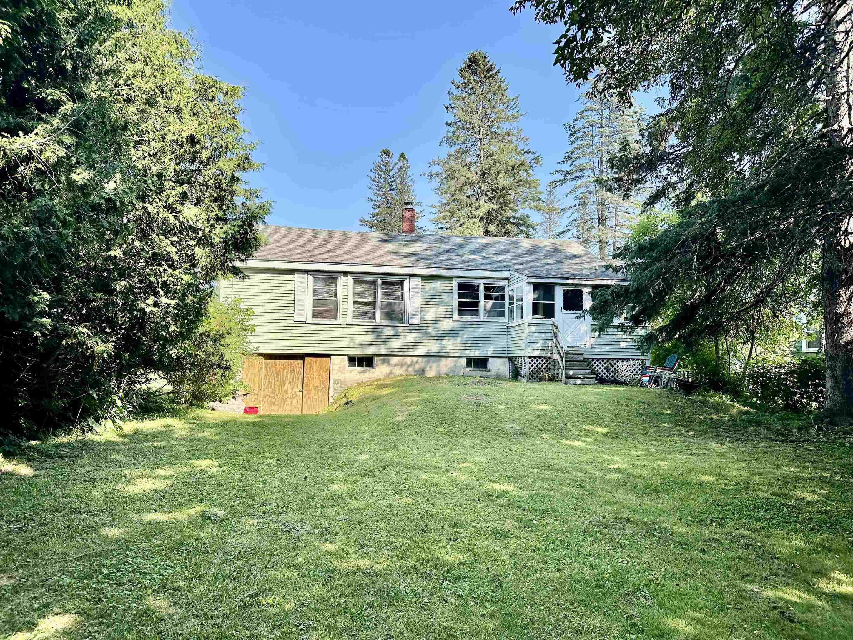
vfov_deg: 56.8
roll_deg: -0.9
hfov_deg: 71.6
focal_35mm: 24
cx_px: 426
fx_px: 591
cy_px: 320
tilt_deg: +4.6
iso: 80
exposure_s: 1/1664
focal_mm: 6.86
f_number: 1.78
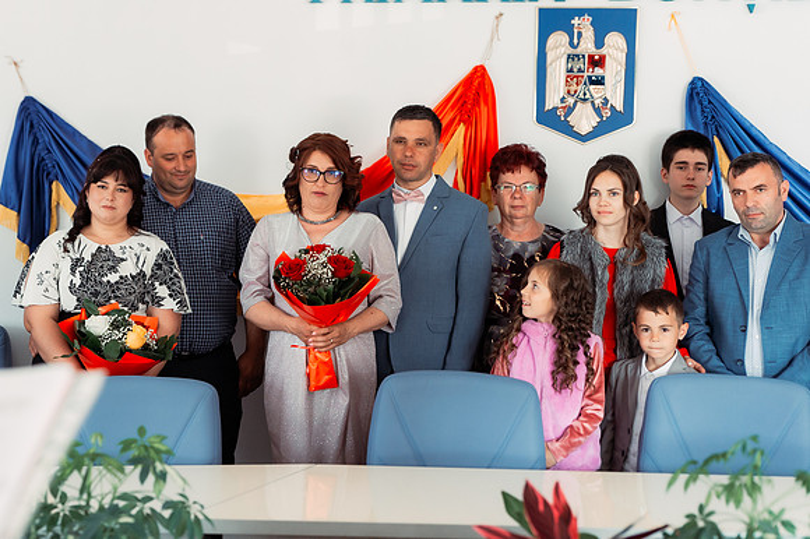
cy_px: 205
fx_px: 1281
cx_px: 318
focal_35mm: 57
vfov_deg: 23.7
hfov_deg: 34.9
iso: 1600
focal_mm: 46
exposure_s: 1/125
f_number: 3.2
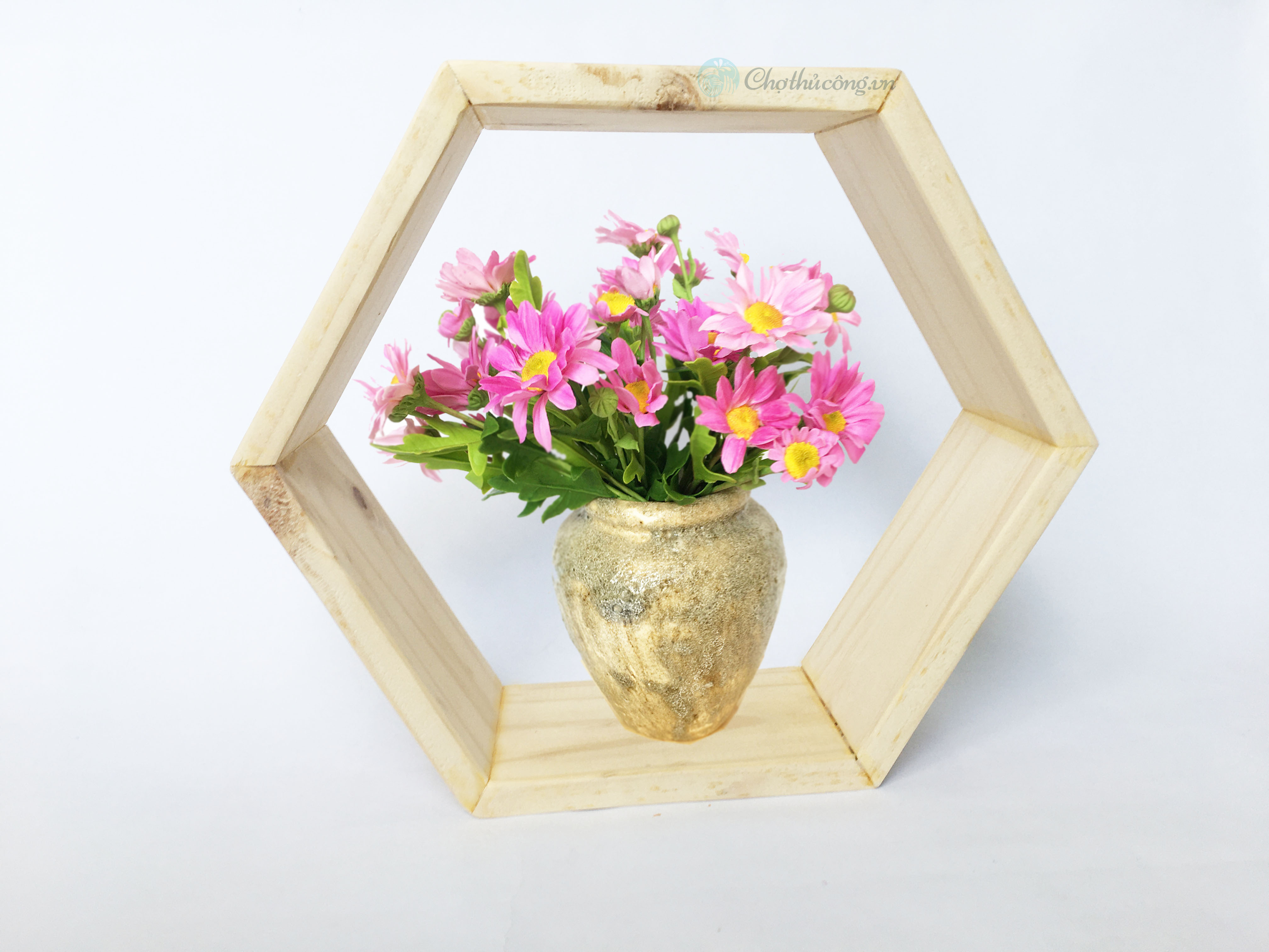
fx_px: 1063
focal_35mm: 29
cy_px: 476
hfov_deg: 61.7
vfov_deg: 48.2
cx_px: 634
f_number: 2.2
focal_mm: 4.15
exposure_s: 1/108
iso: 25
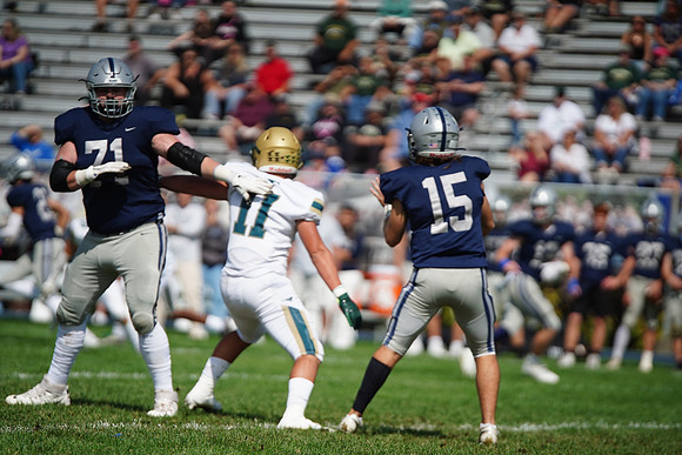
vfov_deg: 4.6
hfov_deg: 6.9
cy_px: 228
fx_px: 5684
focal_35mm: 300
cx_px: 341
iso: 400
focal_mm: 300
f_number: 2.8
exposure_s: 1/8000
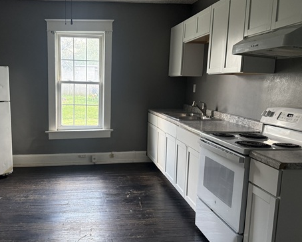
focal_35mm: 33
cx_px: 118
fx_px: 295
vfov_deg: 44.5
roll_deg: -1.6
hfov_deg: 53.8
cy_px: 127
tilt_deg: -8.0
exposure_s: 1/120
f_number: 1.78
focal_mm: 6.76
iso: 400
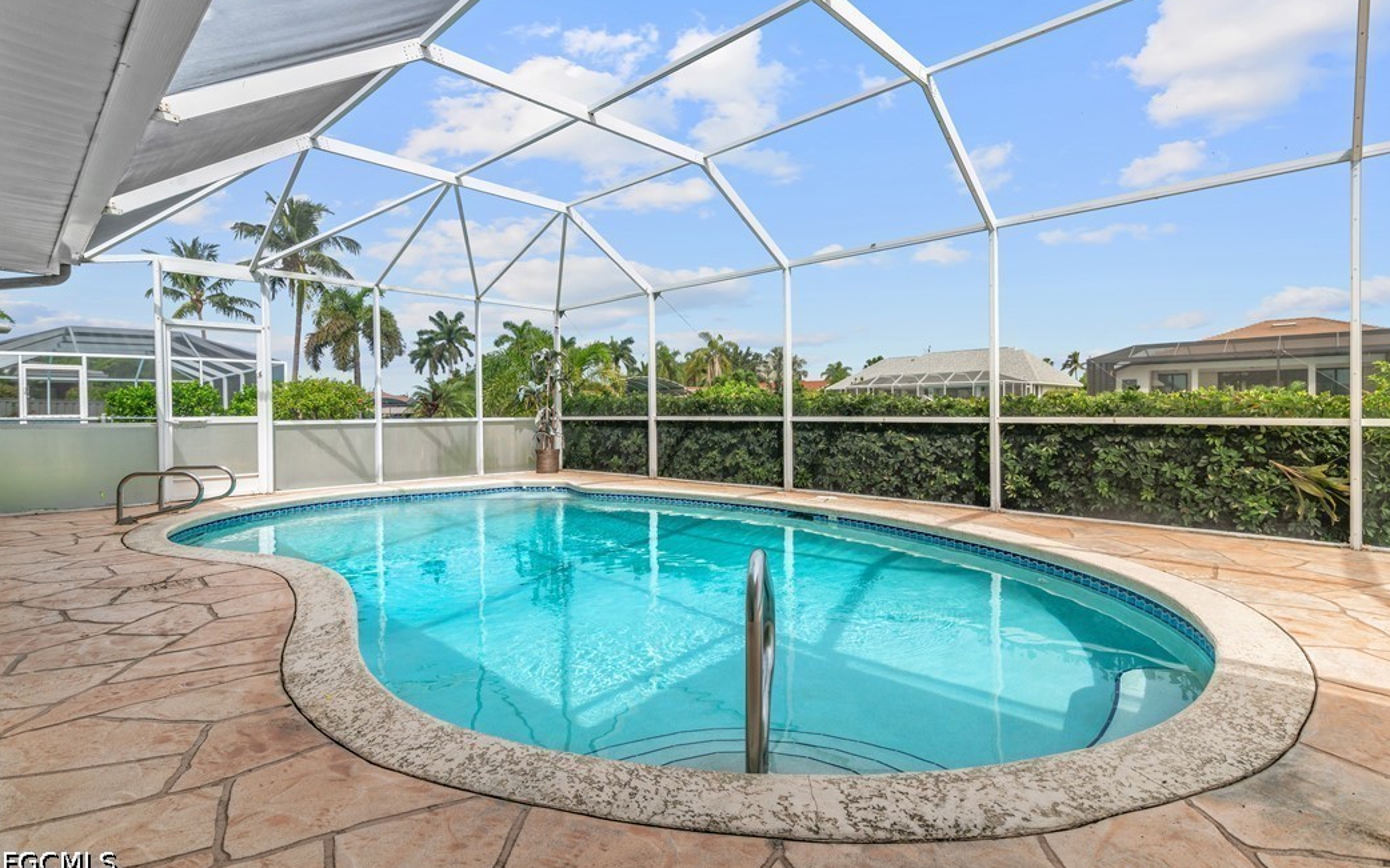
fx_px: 644
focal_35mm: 17
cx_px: 720
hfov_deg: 94.3
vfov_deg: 67.9
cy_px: 402
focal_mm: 16
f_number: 10
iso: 320
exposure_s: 1/640
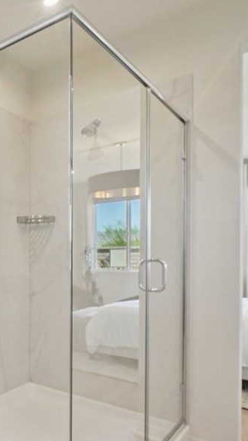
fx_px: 339
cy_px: 247
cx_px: -117
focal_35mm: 29
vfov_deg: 65.8
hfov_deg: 28.1
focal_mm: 16
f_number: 16
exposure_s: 1/60
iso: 3200
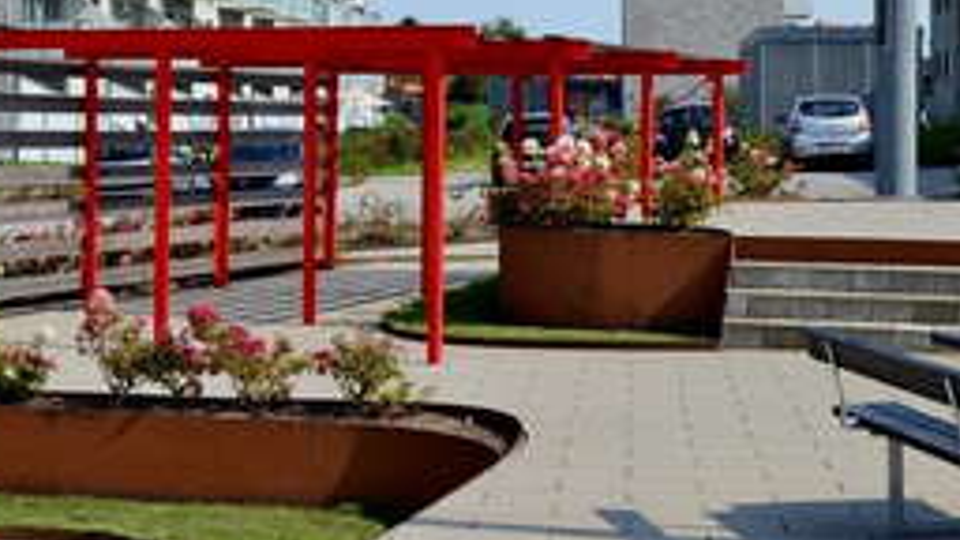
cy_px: 60
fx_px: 2033
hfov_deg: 26.4
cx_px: 311
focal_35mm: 80
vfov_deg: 15.0
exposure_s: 1/320
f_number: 10
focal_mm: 31
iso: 400
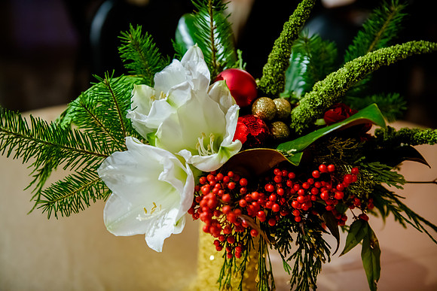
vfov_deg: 31.9
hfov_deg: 46.4
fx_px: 510
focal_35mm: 42
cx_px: 218
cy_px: 146
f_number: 2.8
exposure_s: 1/100
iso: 3200
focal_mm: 42
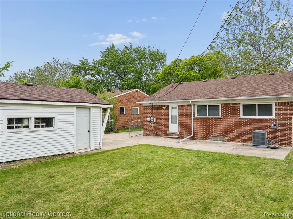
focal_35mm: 24
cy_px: 110
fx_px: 203
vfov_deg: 56.7
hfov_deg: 71.6
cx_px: 146
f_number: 2.8
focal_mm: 12.3
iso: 110
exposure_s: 1/1250
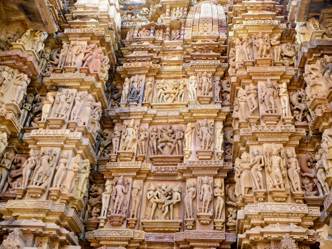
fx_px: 374
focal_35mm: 39
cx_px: 166
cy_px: 124
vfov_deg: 36.8
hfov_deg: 47.9
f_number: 3.7
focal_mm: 6.7
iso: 80
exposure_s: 1/60
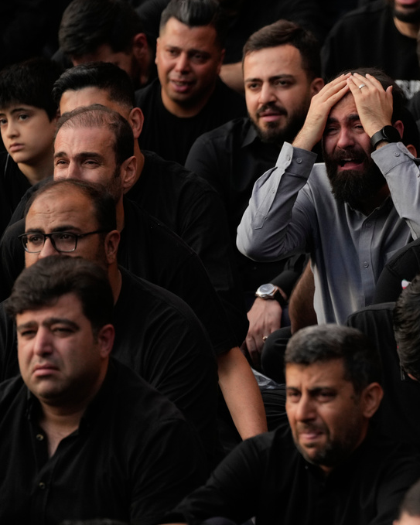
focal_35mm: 566
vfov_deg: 3.4
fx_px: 8796
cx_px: 340
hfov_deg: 2.7
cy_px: 263
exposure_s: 1/500
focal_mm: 400
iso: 1250
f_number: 6.3
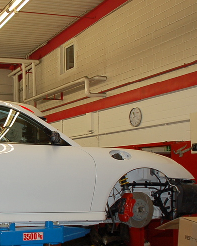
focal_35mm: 67
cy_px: 148
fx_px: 488
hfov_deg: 21.9
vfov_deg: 28.3
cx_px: -6
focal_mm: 23
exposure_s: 1/60
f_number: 3.5
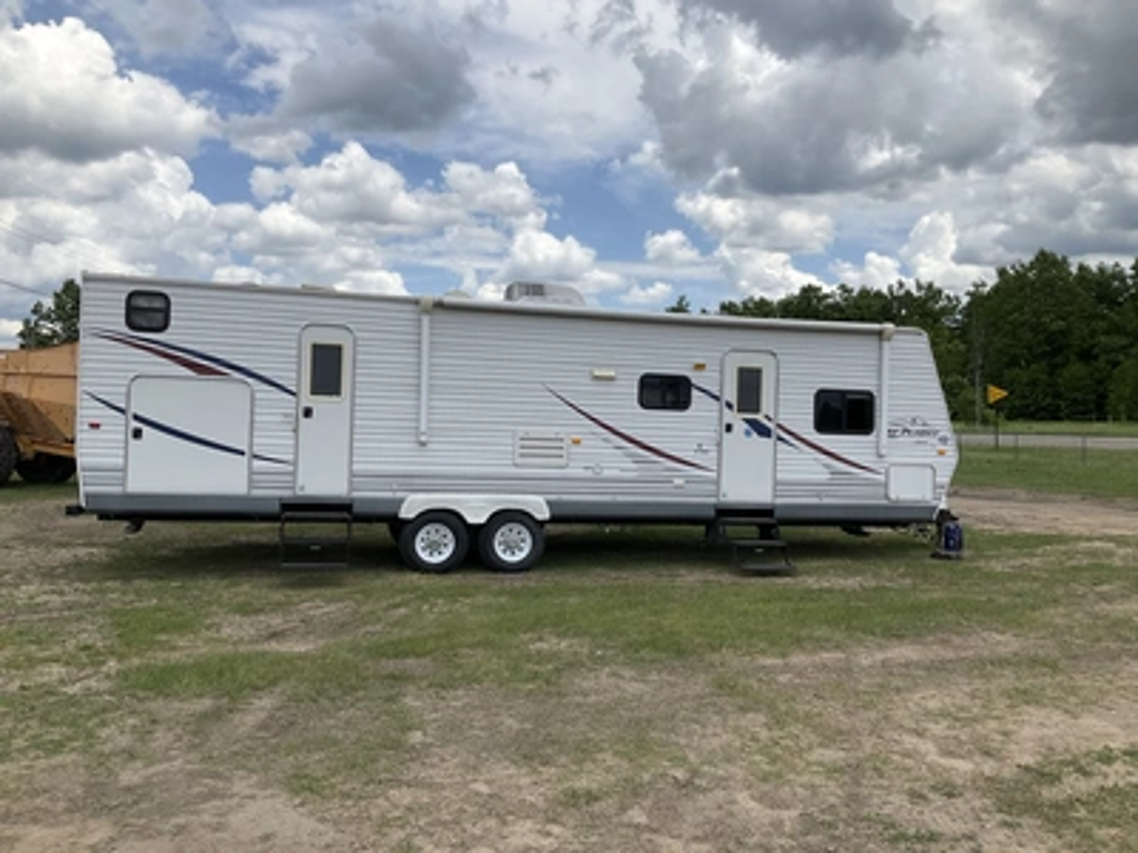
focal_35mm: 29
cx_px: 569
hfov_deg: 61.7
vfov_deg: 48.2
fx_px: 953
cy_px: 426
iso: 25
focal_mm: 3
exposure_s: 1/2959
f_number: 1.8
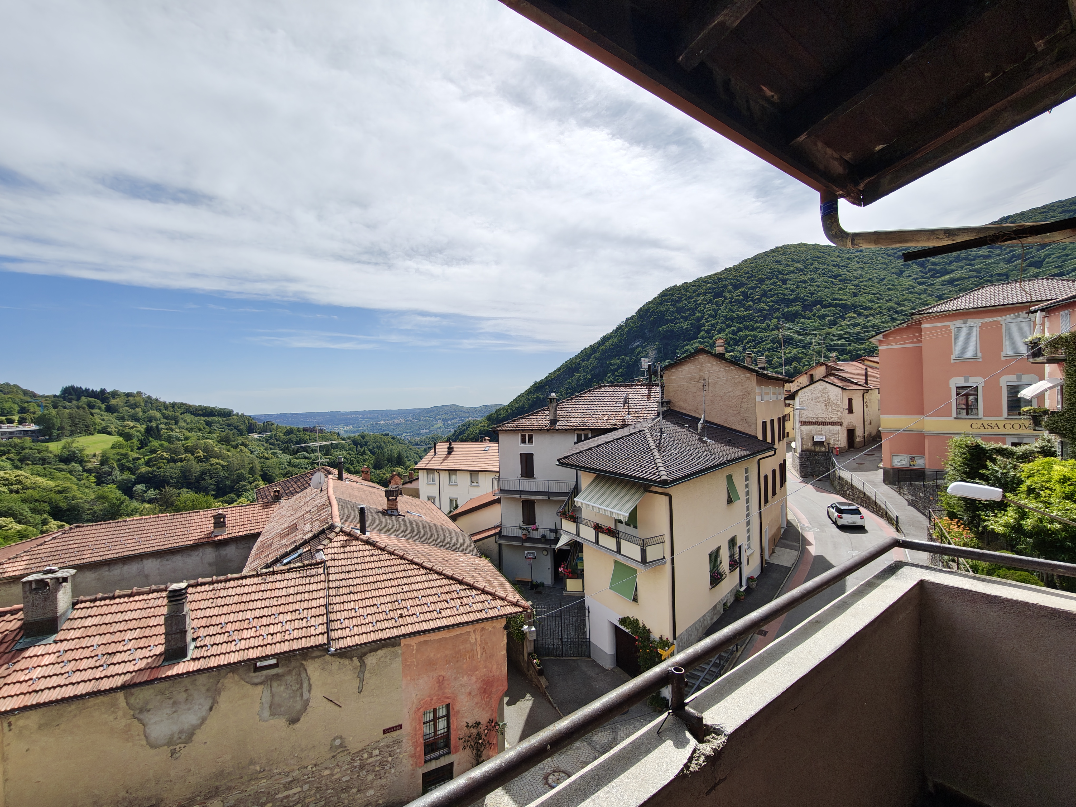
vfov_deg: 94.5
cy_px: 404
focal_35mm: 12
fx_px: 373
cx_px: 538
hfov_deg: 110.5
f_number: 2
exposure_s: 1/271
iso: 100
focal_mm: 2.31
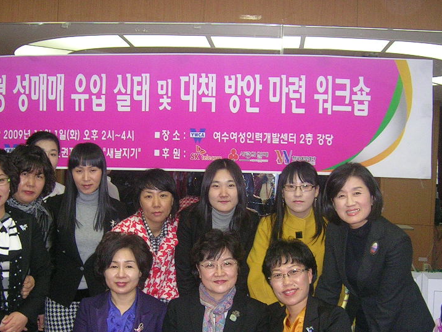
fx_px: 639
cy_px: 226
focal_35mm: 50
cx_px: 204
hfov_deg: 38.2
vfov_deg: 28.9
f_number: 2.8
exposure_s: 1/60.1
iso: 161
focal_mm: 5.4
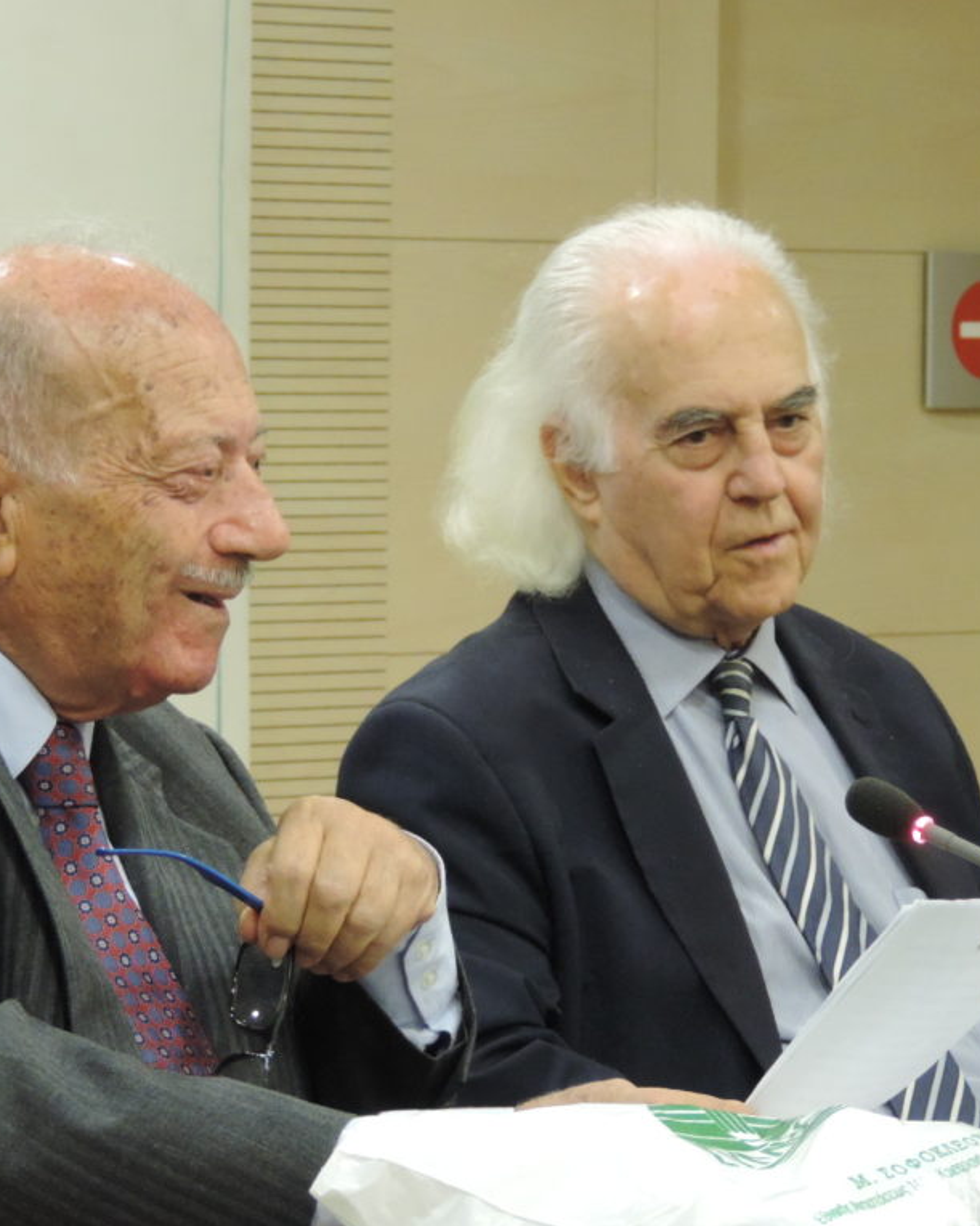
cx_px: 308
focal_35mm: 242
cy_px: 613
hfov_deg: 6.4
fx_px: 8776
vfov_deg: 8.0
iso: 800
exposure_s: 1/20
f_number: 4.6
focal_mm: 33
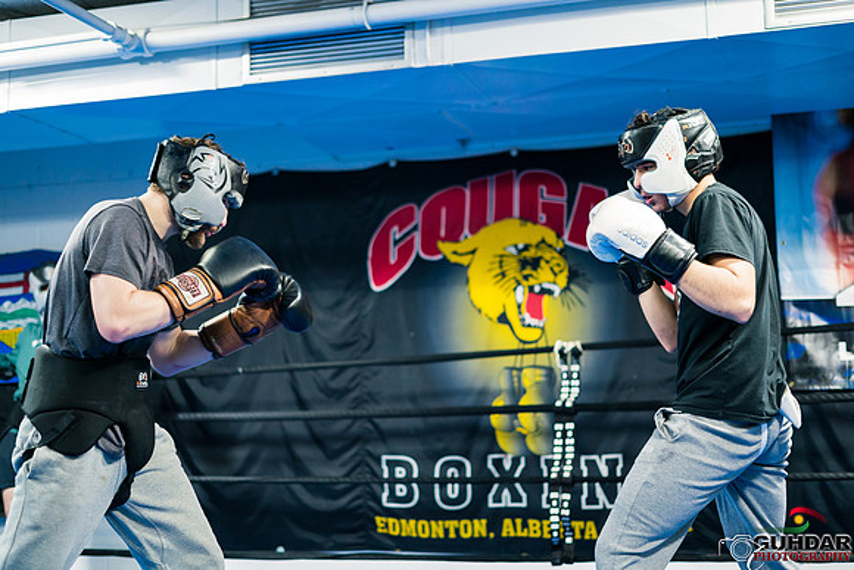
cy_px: 284
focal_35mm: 53
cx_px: 411
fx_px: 1264
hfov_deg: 37.3
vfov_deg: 25.4
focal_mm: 50
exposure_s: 1/400
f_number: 1.8
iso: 2000
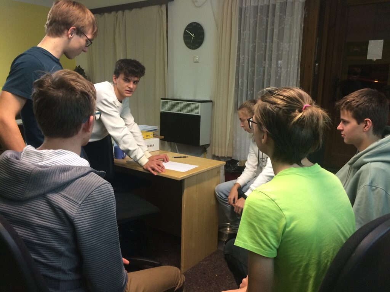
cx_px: 195
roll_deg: -0.5
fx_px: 327
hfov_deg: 61.7
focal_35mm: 29
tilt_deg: -10.1
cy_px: 146
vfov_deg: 48.2
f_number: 2.2
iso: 160
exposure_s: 1/33
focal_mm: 4.15
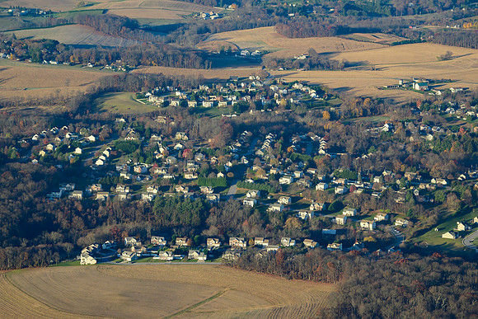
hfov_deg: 15.1
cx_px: 221
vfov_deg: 10.1
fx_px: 1805
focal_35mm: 136
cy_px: 158
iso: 640
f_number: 8
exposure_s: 1/1000
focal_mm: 120
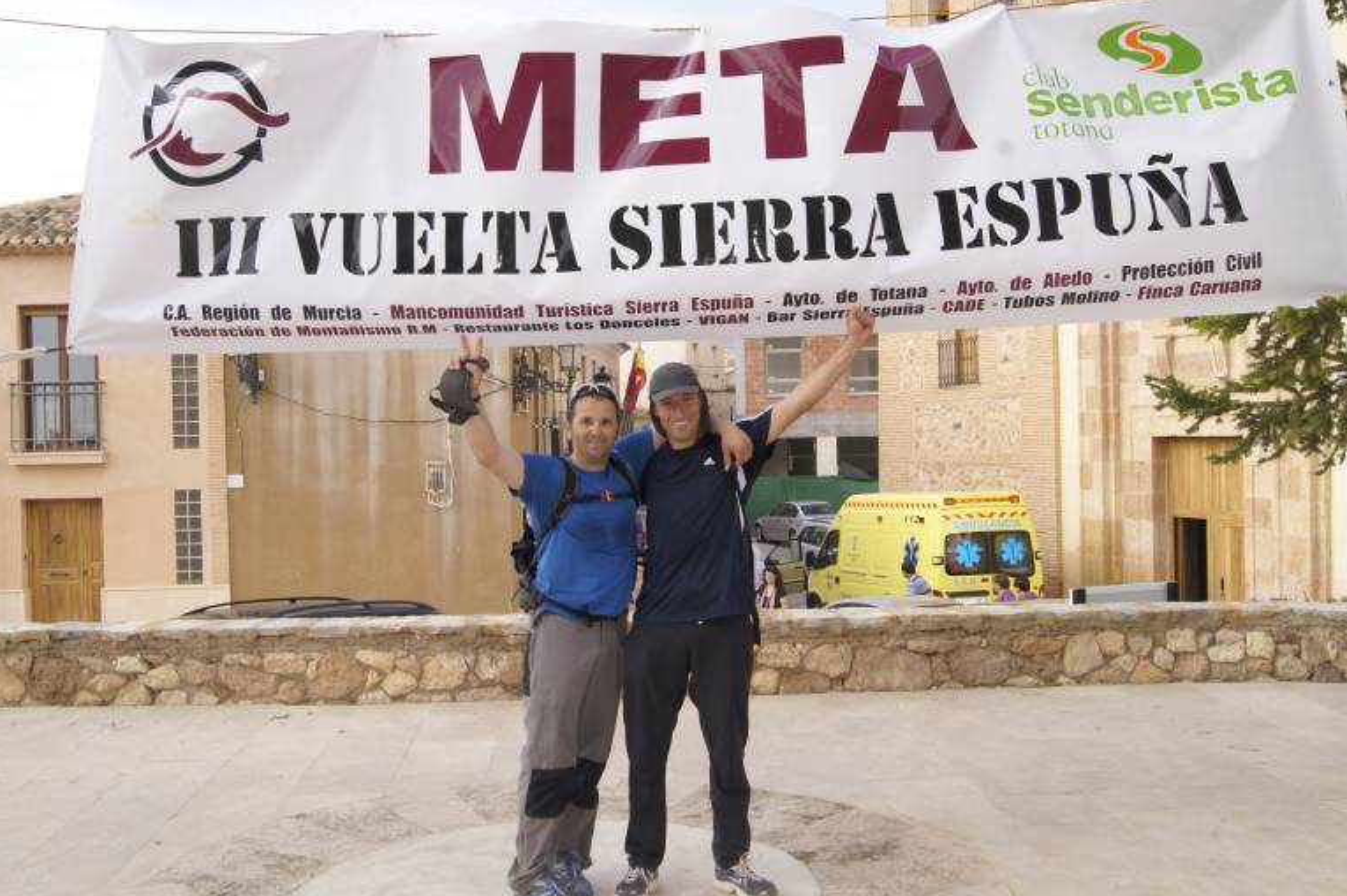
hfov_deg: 48.4
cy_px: 436
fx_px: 1496
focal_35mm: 40
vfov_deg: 33.4
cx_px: 602
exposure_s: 1/160
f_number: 11
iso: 320
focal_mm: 24
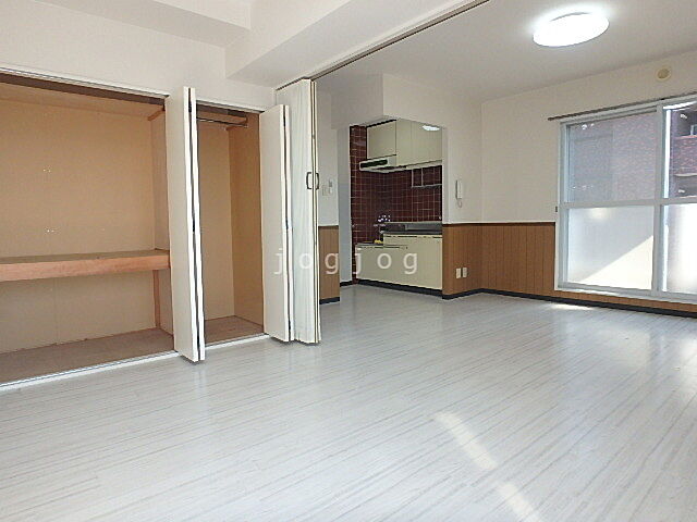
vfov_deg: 63.4
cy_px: 261
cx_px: 348
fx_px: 423
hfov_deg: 79.0
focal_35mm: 21
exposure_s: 1/250
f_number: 3.5
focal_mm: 3.7
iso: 320
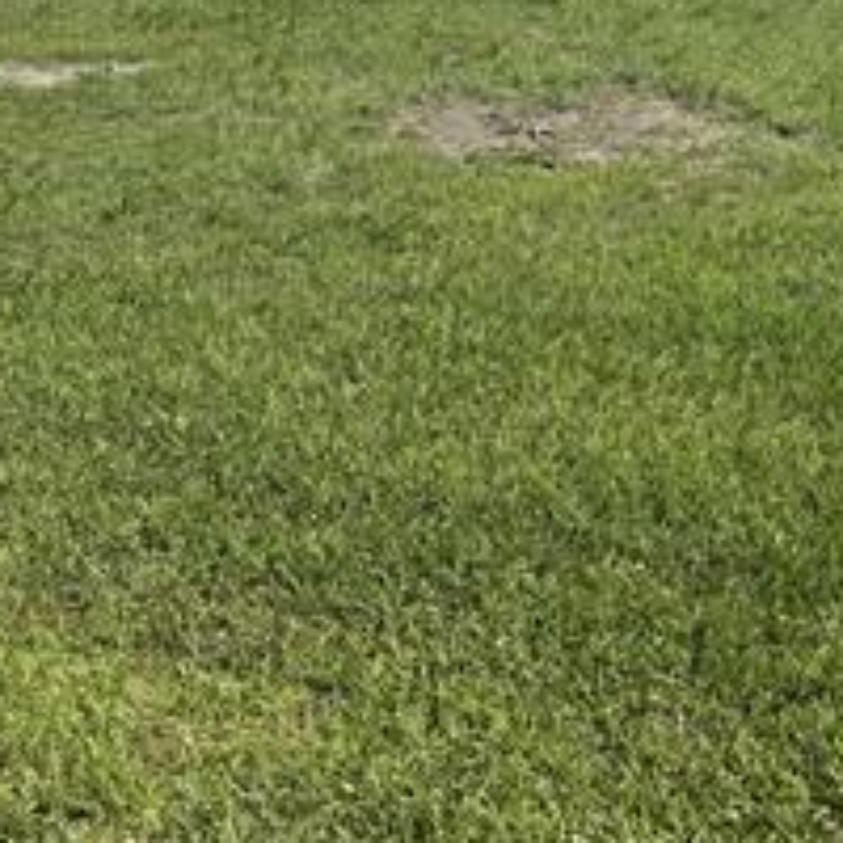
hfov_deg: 33.1
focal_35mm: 51
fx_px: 1405
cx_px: 569
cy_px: 42
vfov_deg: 31.4
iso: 80
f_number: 1.78
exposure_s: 1/5319
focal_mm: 6.76
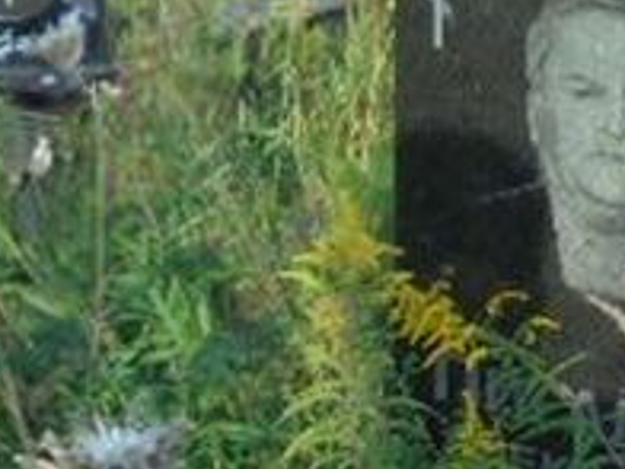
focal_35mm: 106
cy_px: 459
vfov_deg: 13.8
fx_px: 1914
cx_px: 462
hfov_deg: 18.4
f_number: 3.5
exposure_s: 1/500
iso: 100
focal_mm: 4.6
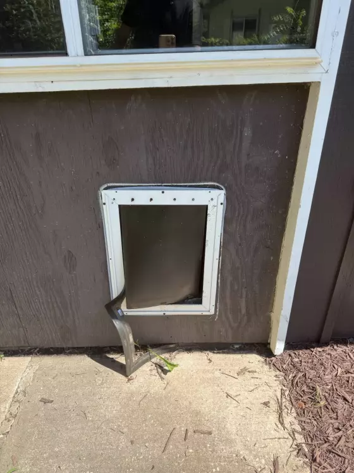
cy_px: 236
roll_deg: -0.4
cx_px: 177
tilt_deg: -26.4
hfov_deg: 56.8
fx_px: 327
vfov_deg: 71.6
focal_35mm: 24
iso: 80
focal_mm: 6.76
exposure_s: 1/1901
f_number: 1.78
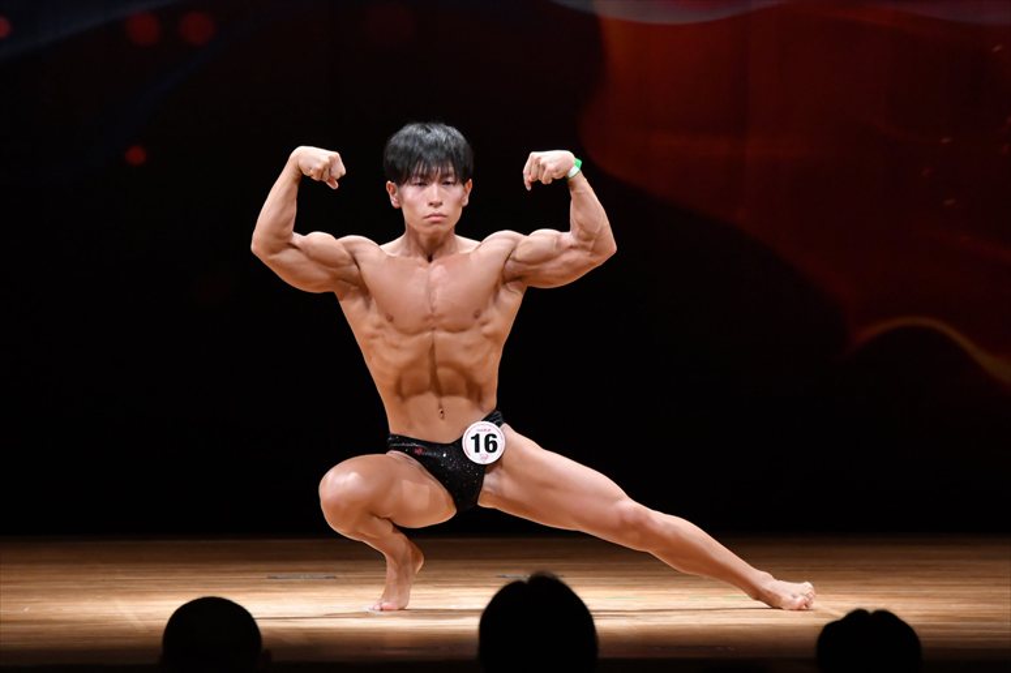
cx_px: 506
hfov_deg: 6.9
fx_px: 8421
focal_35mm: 300
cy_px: 336
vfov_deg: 4.6
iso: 4000
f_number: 5.6
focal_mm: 200
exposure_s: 1/400
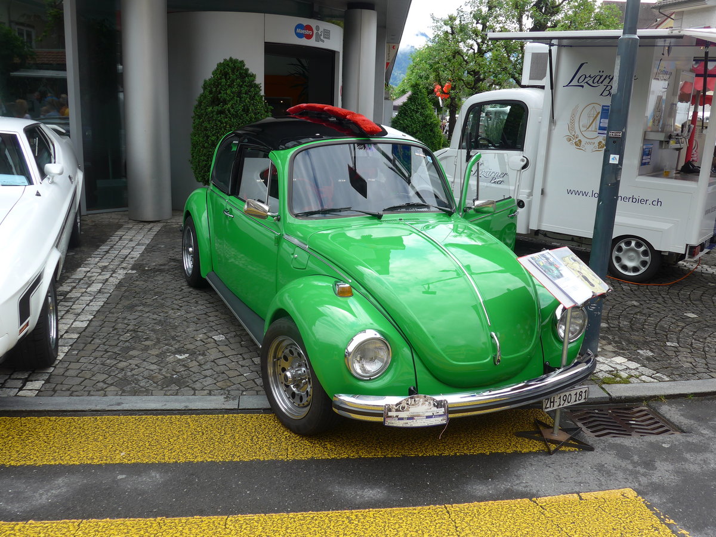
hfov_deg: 58.4
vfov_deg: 45.4
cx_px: 358
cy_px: 268
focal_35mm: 31
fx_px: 641
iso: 80
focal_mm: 6.5
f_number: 2.8
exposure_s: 1/640
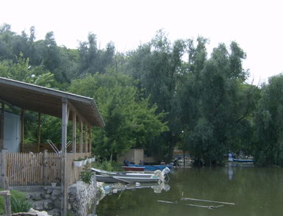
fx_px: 370
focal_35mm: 45
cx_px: 142
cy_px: 129
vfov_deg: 32.4
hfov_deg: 41.9
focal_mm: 6
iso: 100
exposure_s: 1/365
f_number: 4.7
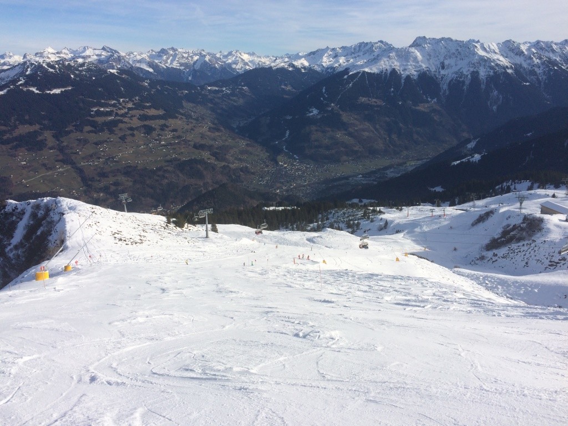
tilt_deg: -15.8
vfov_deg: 48.2
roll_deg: +0.1
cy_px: 213
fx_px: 476
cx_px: 284
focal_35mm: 29
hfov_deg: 61.7
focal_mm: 4.15
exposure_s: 1/3165
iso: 32
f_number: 2.2
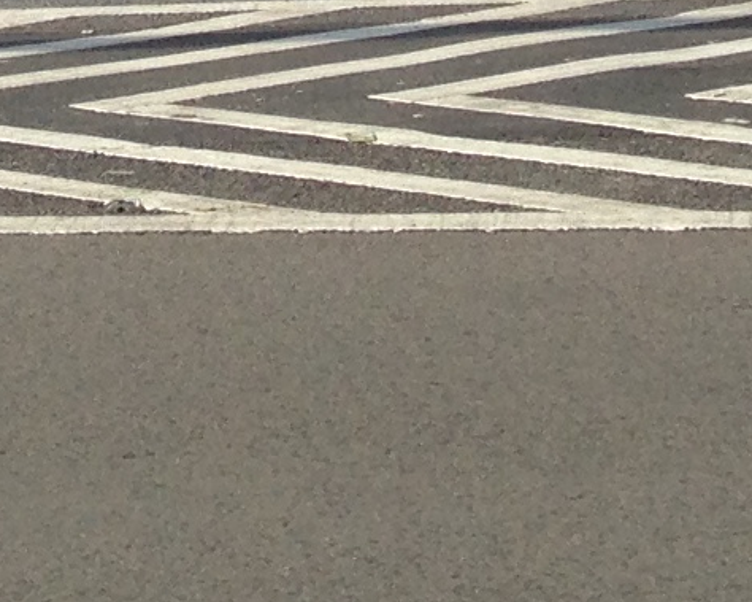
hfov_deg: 8.7
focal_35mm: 222
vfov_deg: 6.3
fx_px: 4940
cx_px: 117
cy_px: -1272
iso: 50
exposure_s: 1/1043
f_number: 2.4
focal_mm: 4.12
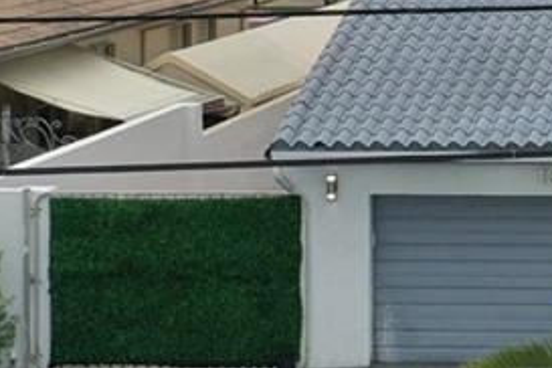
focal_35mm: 164
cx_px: 936
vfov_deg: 8.3
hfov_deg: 11.7
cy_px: -40
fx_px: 2514
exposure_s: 1/160
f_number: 4.5
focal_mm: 10.26
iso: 100
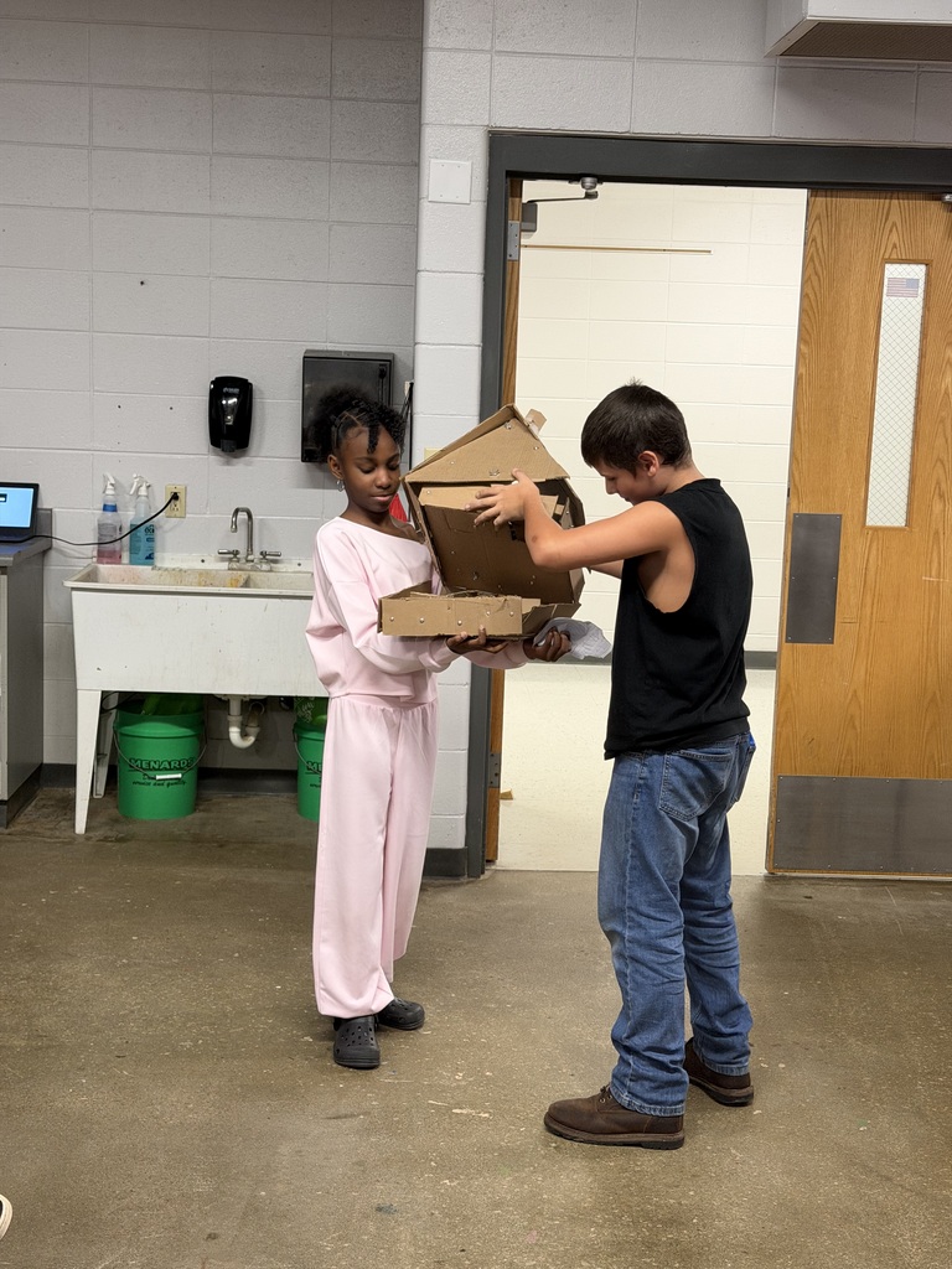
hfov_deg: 30.3
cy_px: 634
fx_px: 1760
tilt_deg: -8.5
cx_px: 476
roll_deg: -2.0
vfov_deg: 39.7
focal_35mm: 48
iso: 200
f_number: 1.78
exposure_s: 1/40
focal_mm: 6.76
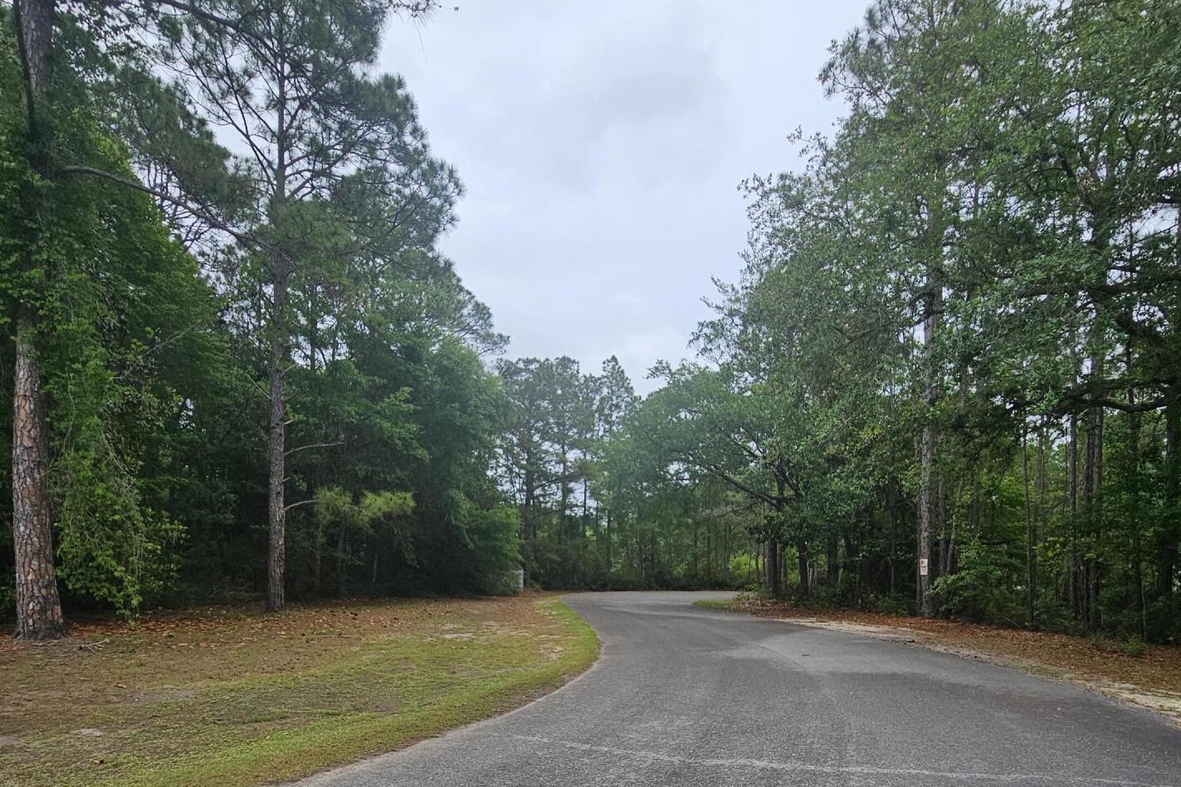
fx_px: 623
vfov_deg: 60.9
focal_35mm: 19
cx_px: 603
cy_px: 593
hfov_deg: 86.9
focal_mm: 2.2
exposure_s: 1/1584
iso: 50
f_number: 2.2
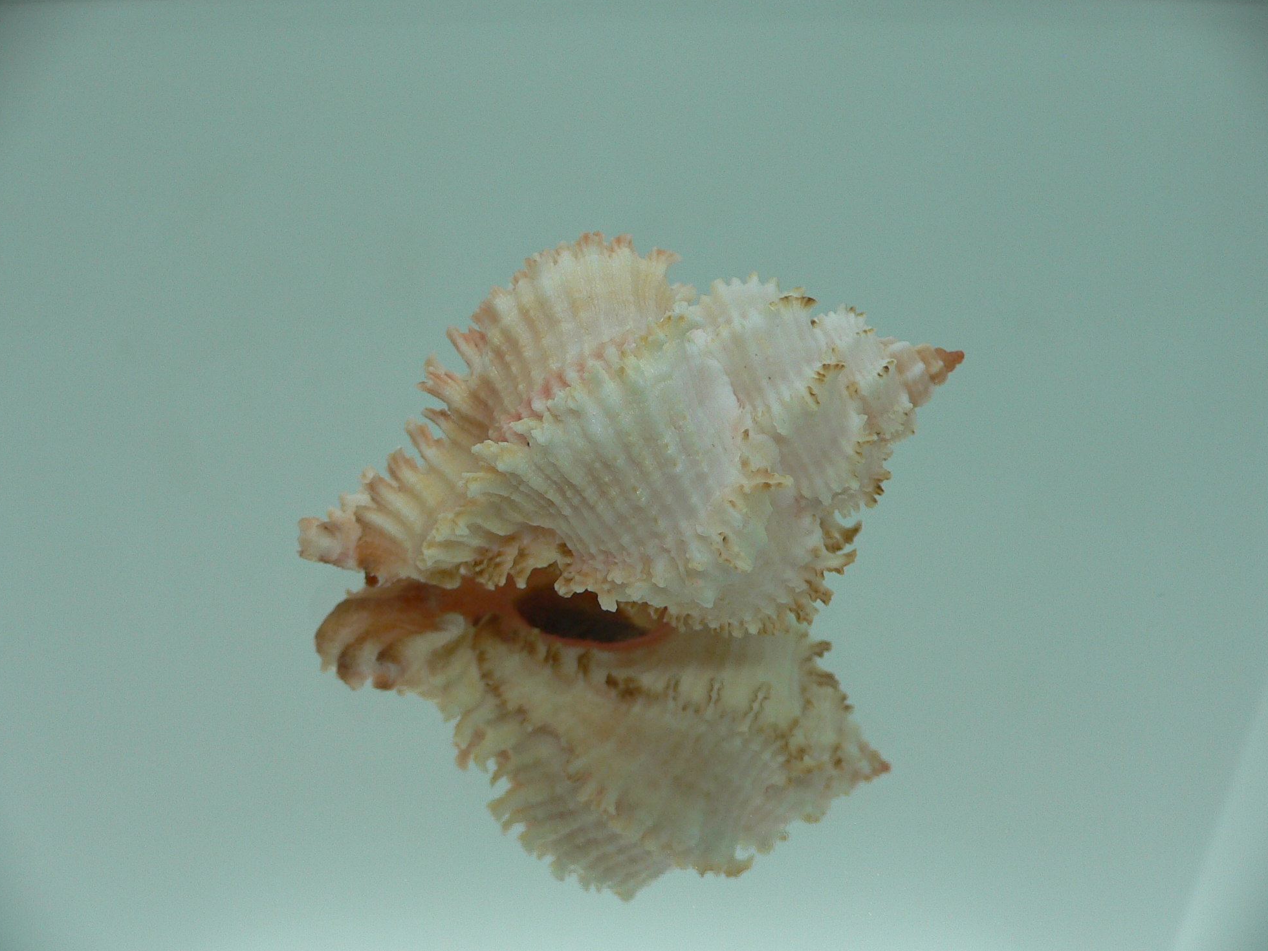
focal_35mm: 36
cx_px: 624
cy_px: 486
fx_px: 1319
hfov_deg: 51.4
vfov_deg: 39.7
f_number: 2.8
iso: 80
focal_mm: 4.6
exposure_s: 1/80
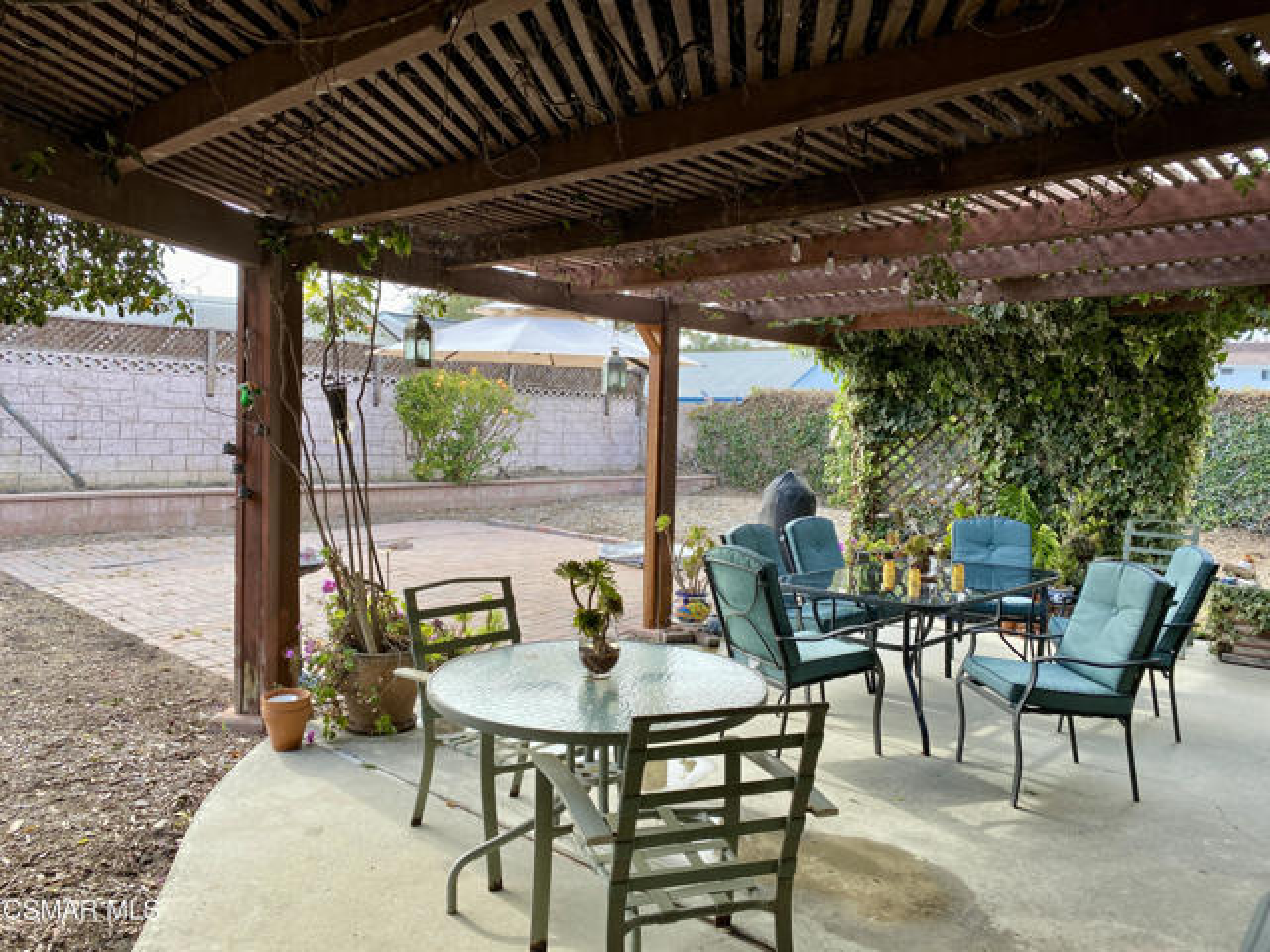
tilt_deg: -3.2
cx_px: 635
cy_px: 476
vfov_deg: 53.1
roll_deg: -1.9
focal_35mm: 26
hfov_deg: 67.3
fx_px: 954
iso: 32
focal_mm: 4.25
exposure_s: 1/177
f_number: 1.8
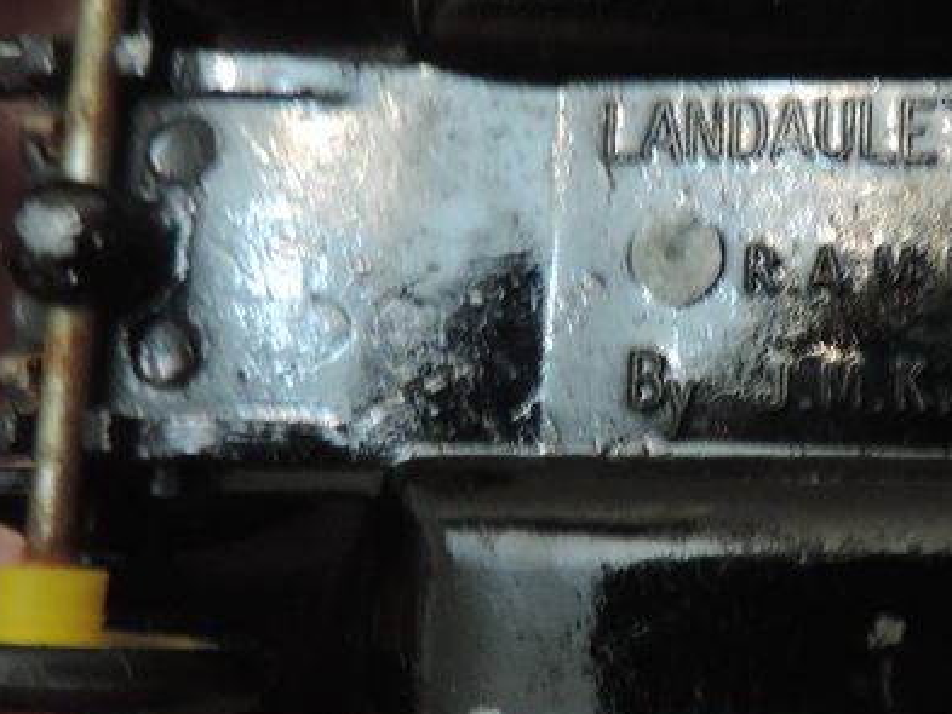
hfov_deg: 30.3
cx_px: 855
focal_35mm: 61
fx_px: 1678
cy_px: 399
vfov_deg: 24.0
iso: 640
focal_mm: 4.3
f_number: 3
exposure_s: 1/8
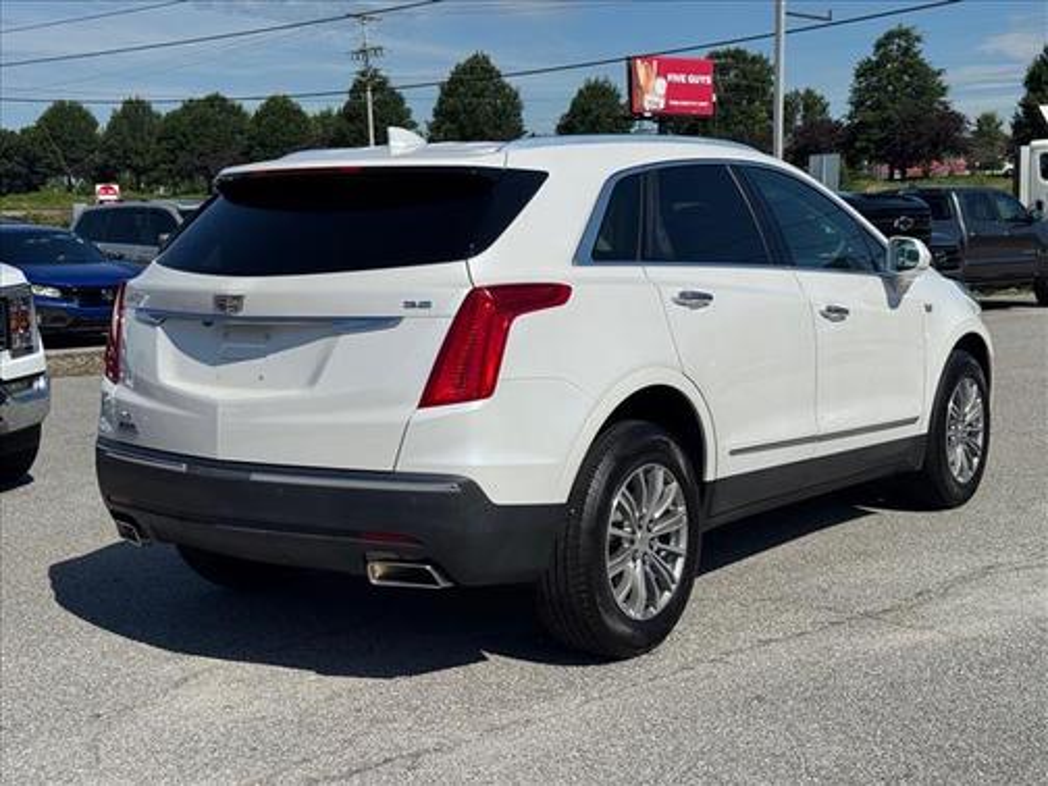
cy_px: 393
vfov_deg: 30.3
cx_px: 524
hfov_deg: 39.7
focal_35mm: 48
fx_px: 1453
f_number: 1.78
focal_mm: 6.76
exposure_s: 1/10526
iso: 64
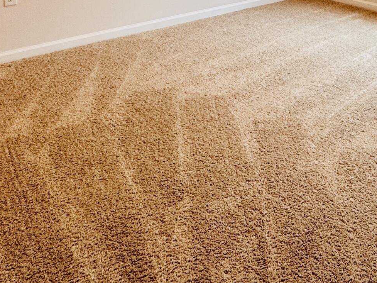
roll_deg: -1.2
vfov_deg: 26.4
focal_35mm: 43
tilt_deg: +0.3
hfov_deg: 43.1
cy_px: -118
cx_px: 259
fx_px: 468
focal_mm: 2.22
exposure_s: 1/120
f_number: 2.2
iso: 80
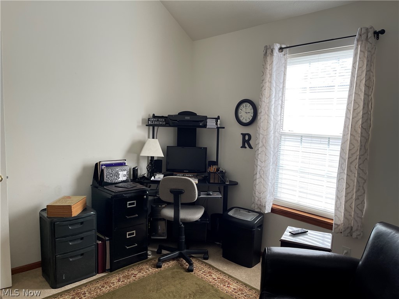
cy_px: 150
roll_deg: -2.0
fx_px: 300
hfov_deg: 67.3
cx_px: 200
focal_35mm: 26
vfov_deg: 53.1
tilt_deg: -7.1
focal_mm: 5.1
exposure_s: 1/121
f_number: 1.6
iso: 80
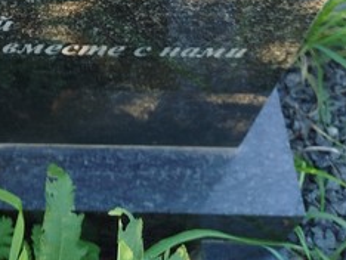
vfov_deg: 16.0
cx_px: -13
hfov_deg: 22.7
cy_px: -170
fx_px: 820
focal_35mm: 82
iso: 64
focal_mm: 5.31
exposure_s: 1/100
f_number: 1.7
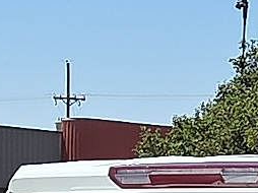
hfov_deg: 7.5
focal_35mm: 265
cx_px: 132
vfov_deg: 5.4
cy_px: 504
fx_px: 1973
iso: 76
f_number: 1.8
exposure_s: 1/10000
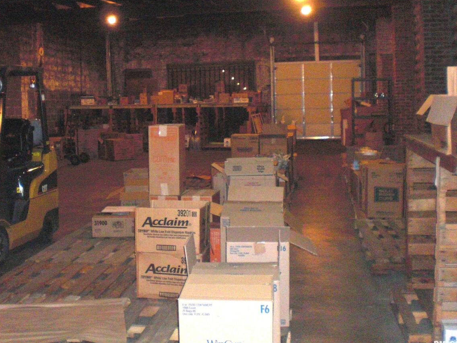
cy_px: 134
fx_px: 634
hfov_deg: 39.4
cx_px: 174
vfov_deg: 30.2
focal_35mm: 48
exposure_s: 1/60
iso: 200
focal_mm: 6.3
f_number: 3.1
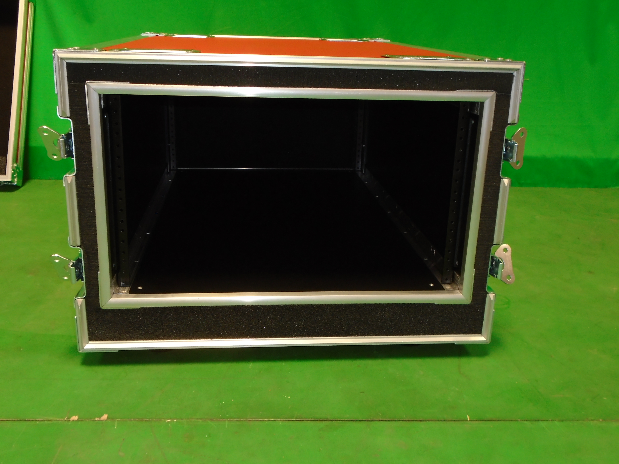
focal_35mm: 36
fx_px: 644
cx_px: 310
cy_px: 232
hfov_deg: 51.4
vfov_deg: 39.7
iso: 200
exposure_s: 1/40
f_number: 3.8
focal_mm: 6.4
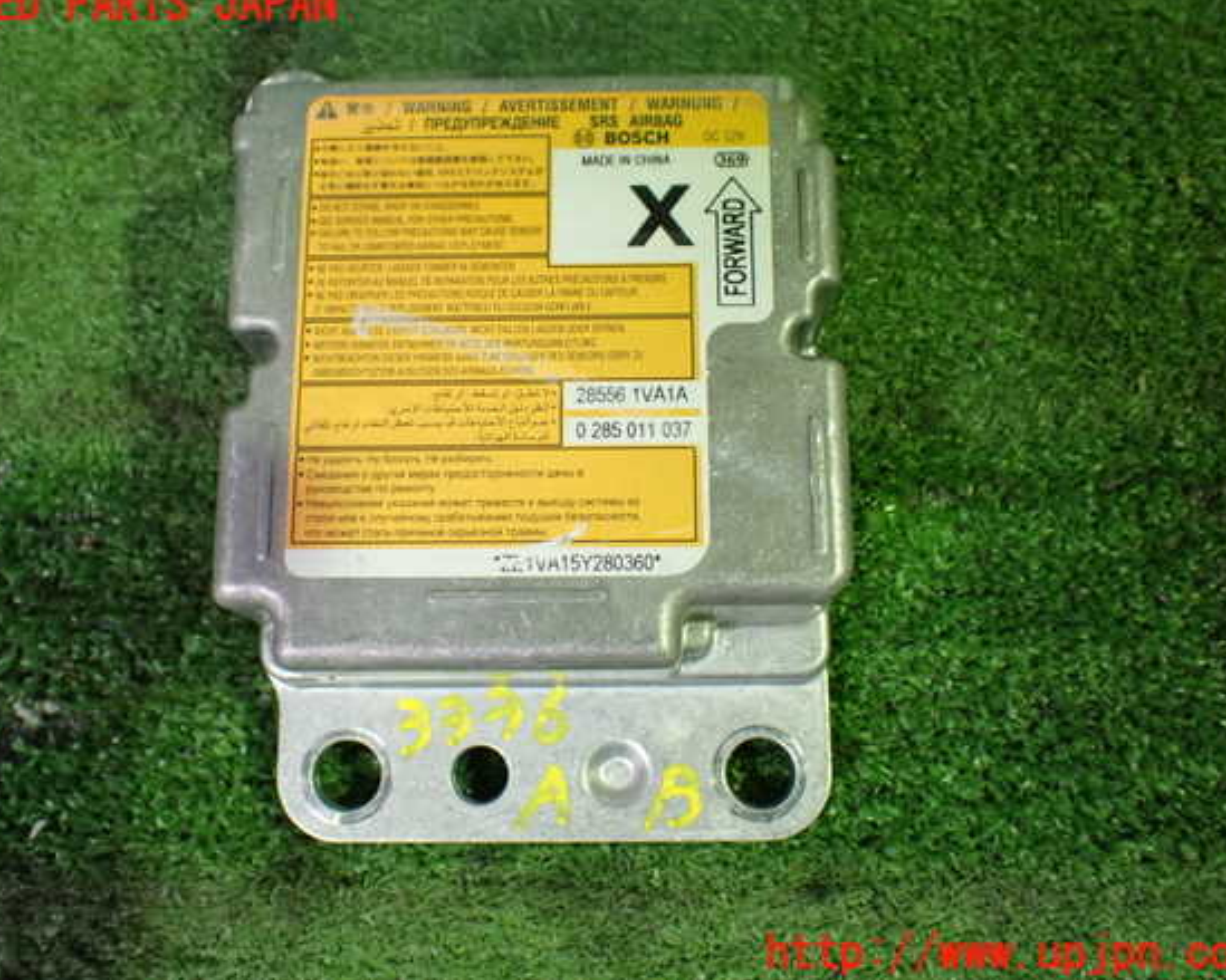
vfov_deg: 45.8
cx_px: 601
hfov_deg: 55.7
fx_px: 1161
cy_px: 480
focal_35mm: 32
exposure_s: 1/80
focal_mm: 5.4
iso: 800
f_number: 2.3
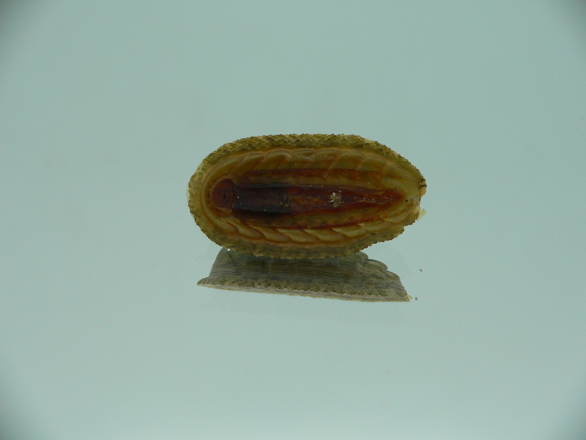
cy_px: 220
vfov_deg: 40.7
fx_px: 593
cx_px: 293
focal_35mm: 35
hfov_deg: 52.6
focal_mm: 4.6
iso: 80
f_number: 2.8
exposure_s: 1/60
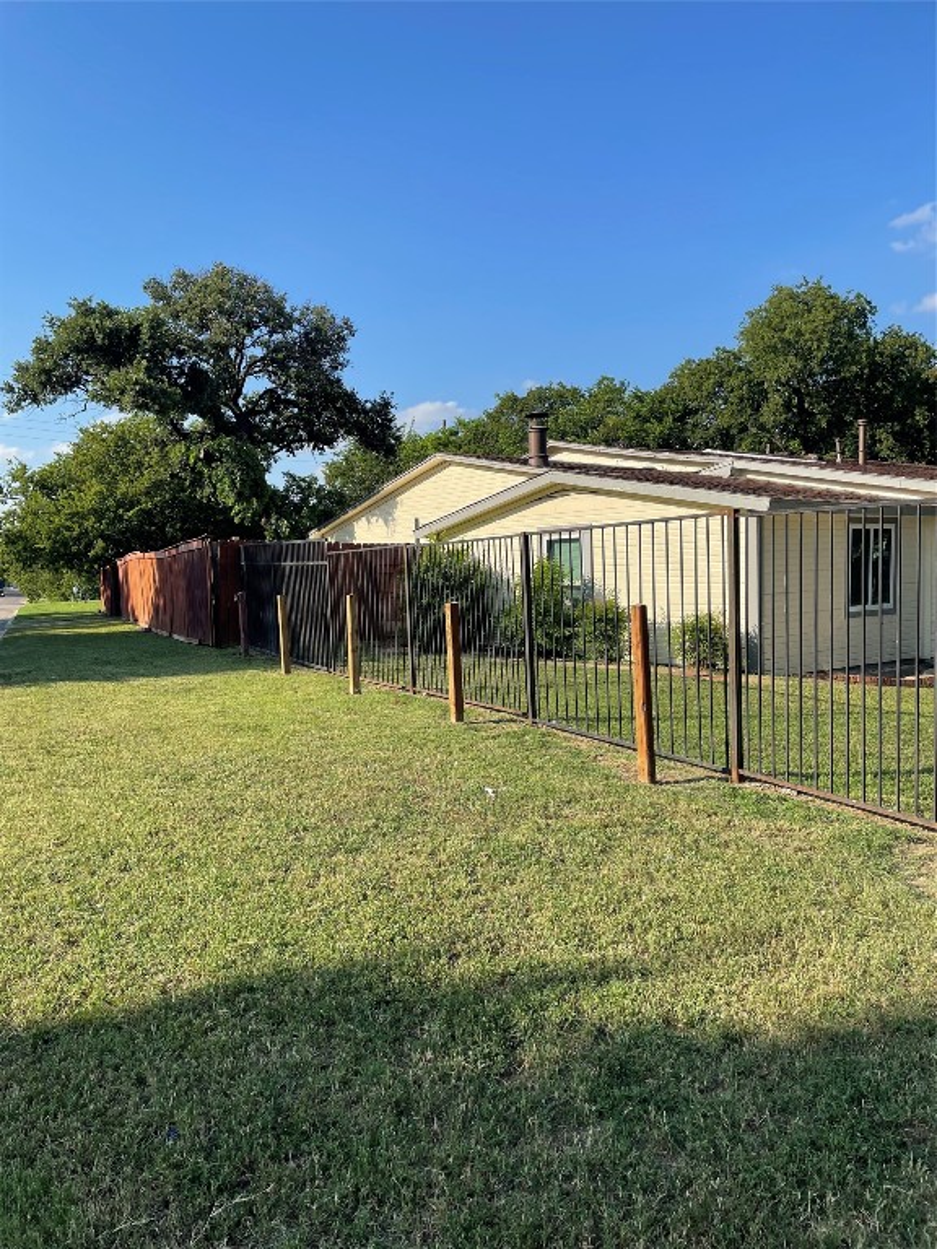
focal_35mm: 26
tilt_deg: -4.2
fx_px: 938
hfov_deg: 53.1
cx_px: 468
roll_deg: +3.0
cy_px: 624
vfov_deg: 67.3
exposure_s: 1/2398
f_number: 1.6
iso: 32
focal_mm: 4.2
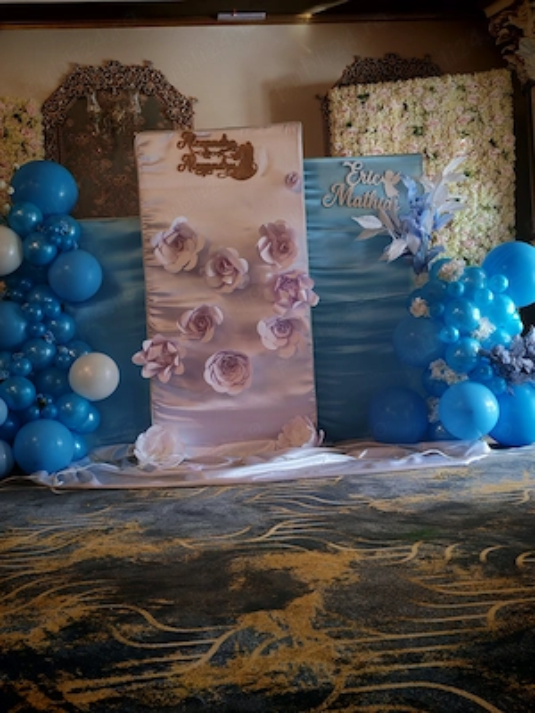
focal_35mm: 39
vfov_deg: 47.9
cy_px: 356
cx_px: 268
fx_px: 804
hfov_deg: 36.8
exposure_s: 1/100
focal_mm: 5.52
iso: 250
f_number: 1.95
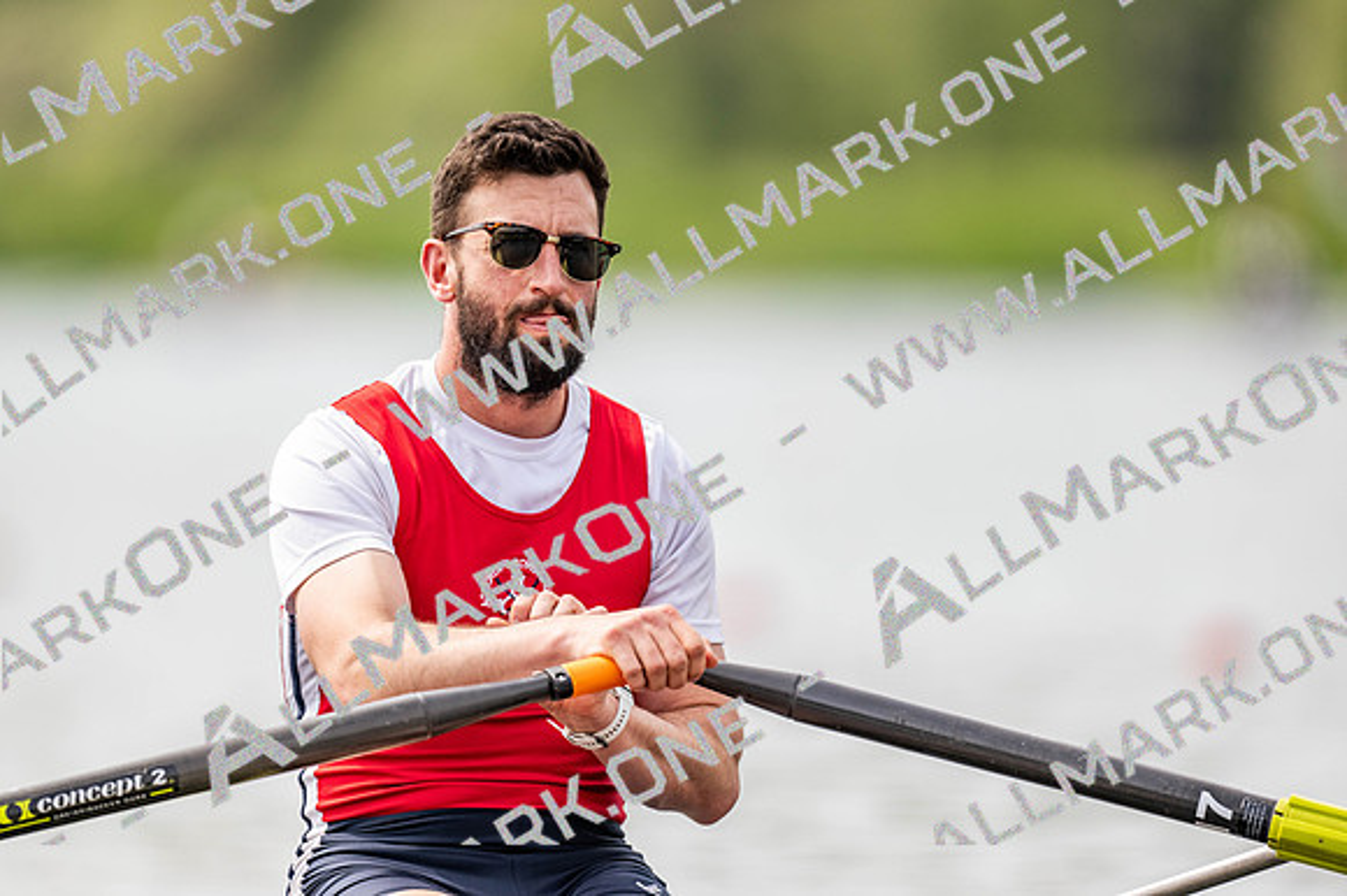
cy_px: 448
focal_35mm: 600
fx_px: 22441
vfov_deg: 2.3
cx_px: 674
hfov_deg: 3.4
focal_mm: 600
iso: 560
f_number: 4
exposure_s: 1/2500
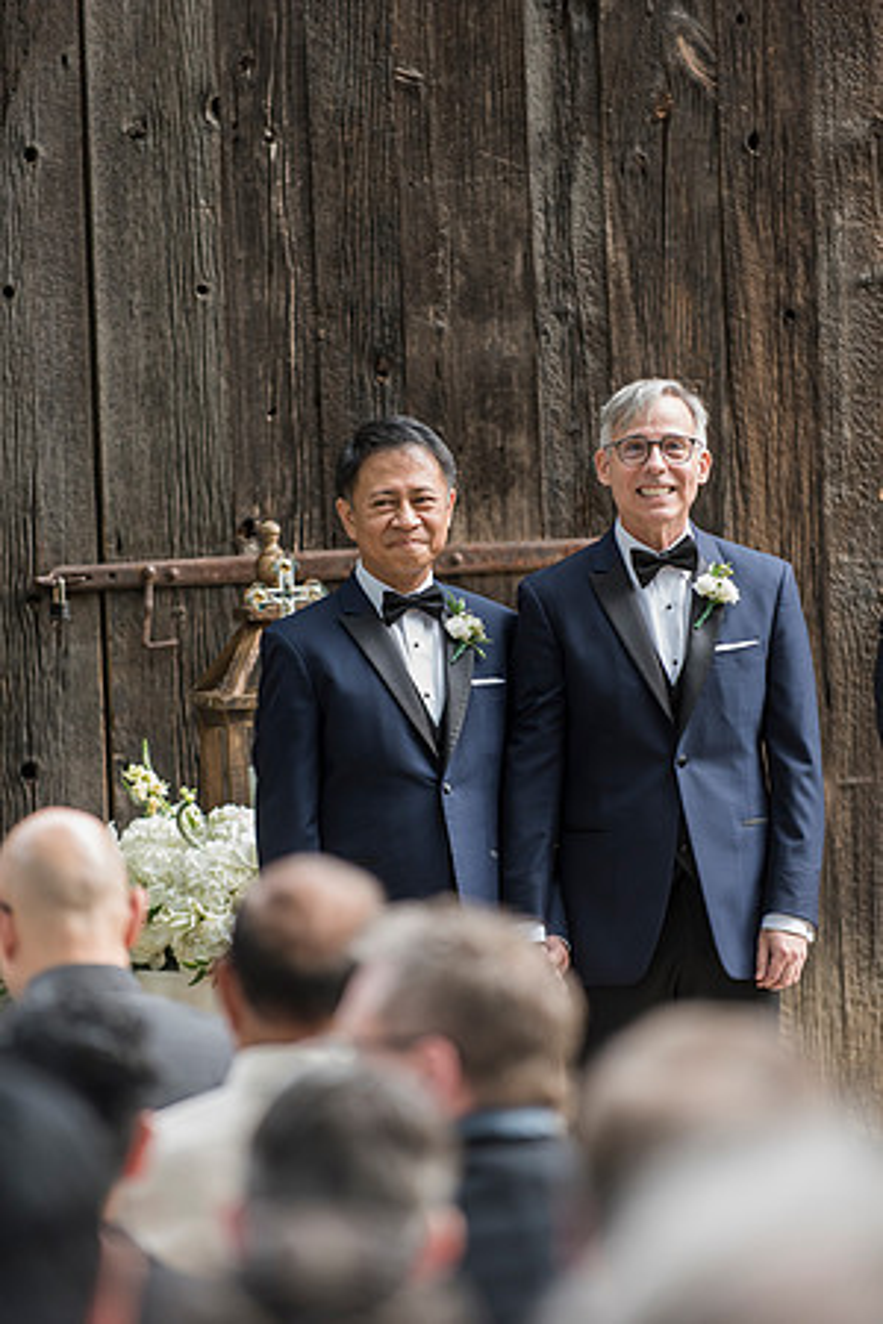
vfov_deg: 10.3
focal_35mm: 200
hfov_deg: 6.9
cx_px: 442
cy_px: 662
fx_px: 7358
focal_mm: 200
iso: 800
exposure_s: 1/320
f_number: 3.2
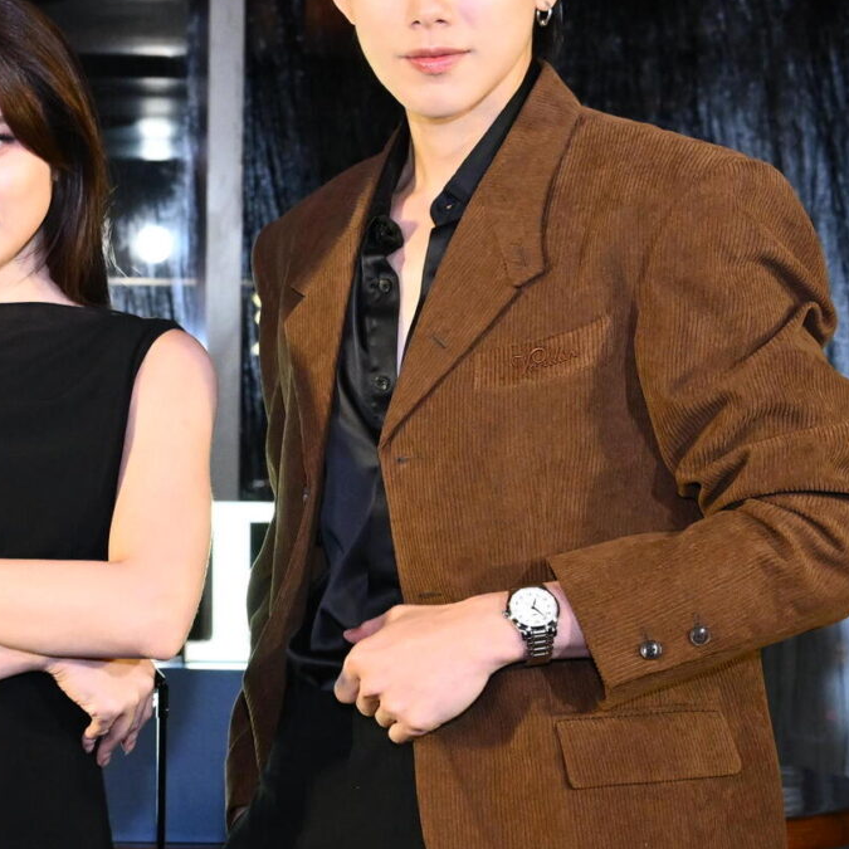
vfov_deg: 15.0
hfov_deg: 14.3
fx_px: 3219
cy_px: 424
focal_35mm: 116
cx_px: -293
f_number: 5.6
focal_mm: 36
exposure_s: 1/160
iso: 2500
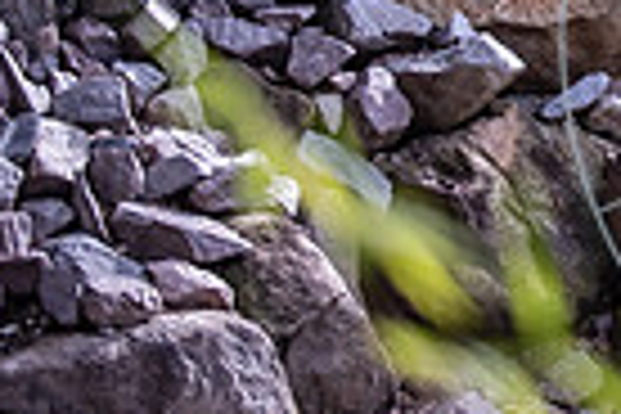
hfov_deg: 4.2
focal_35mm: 488
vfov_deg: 2.8
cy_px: -340
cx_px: 1246
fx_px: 8417
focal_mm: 116
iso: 200
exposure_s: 1/1600
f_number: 2.8
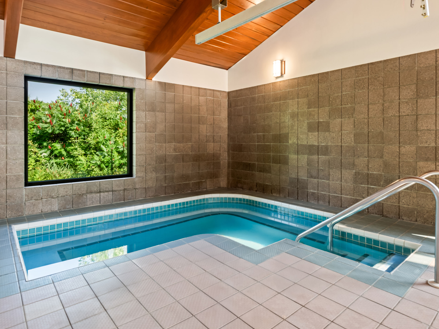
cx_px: 222
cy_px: 162
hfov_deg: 86.0
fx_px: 235
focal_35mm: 19
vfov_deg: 69.9
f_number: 8
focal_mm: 16.5
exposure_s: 1/5
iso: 320
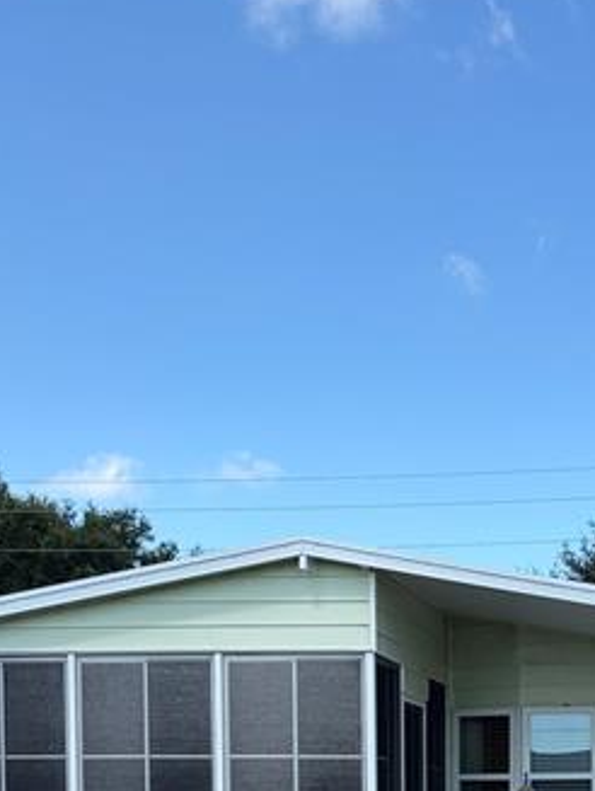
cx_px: 571
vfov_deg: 28.4
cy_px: 895
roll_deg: +0.4
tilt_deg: -2.6
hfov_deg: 23.2
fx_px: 1395
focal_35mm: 61
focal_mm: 5.96
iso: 50
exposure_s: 1/2012
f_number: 1.6
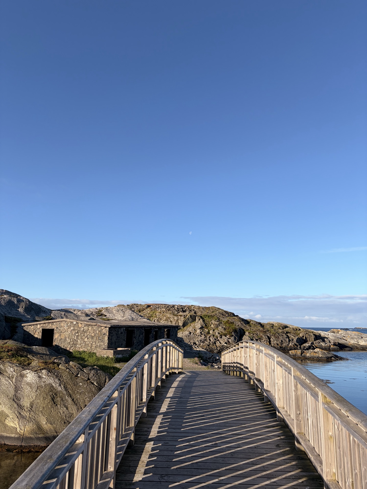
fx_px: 368
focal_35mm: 26
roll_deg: +0.2
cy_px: 244
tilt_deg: +12.0
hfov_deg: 53.1
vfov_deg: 67.3
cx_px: 184
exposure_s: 1/3831
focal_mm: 5.96
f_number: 1.6
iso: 64
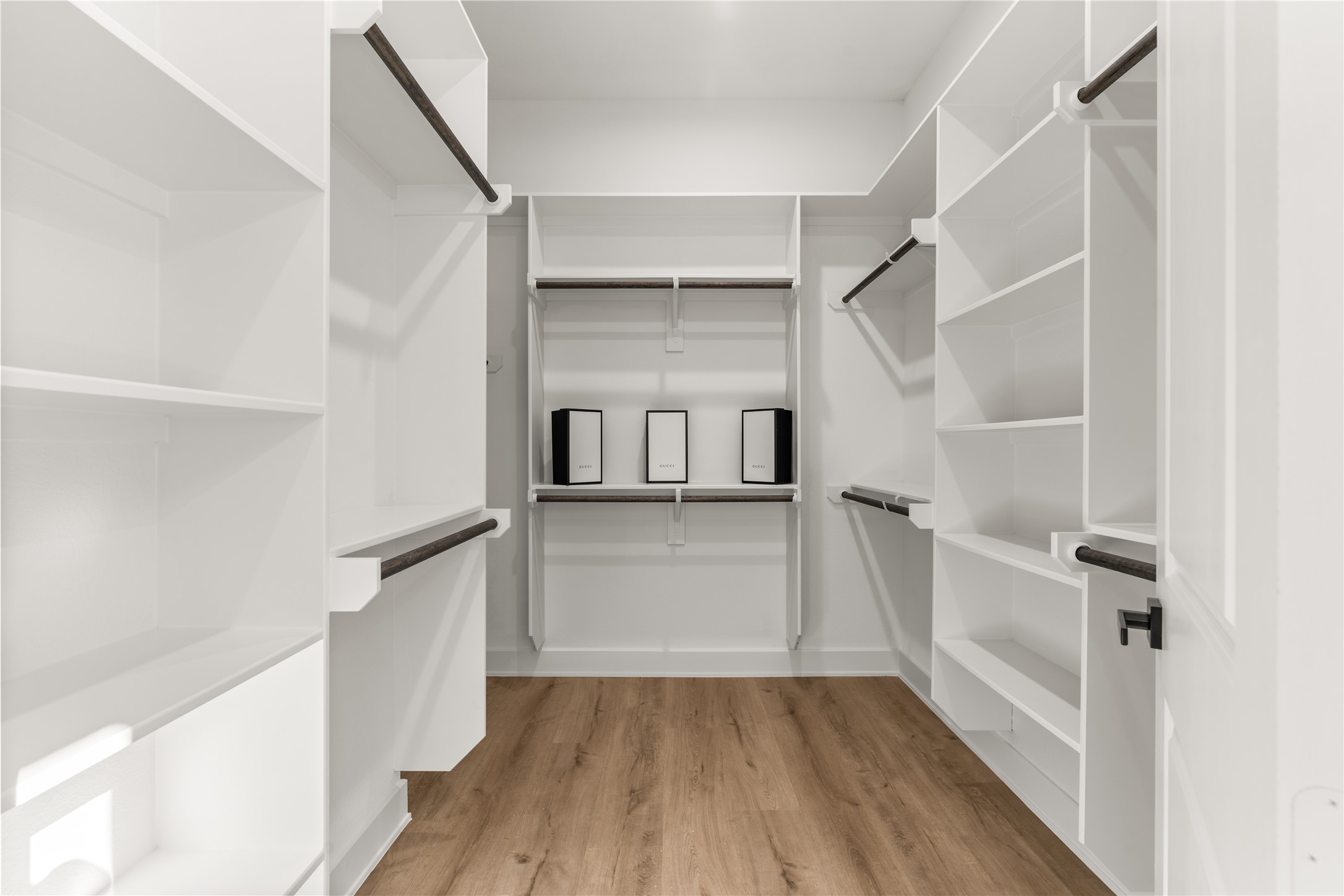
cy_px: 448
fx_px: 597
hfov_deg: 96.7
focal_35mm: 16
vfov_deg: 73.7
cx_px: 672
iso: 200
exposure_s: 1.3
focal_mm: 16
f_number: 9
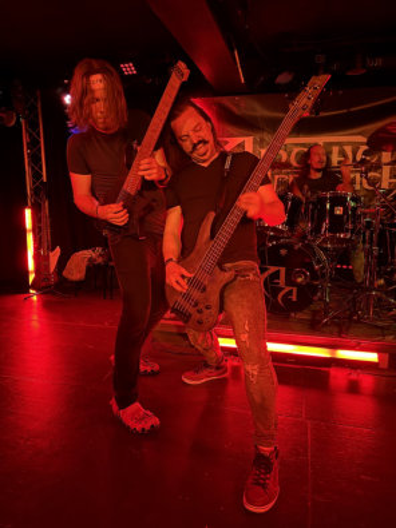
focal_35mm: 24
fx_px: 366
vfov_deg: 71.6
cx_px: 198
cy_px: 264
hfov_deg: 56.8
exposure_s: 1/19
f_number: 1.78
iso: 2000
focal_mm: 6.76
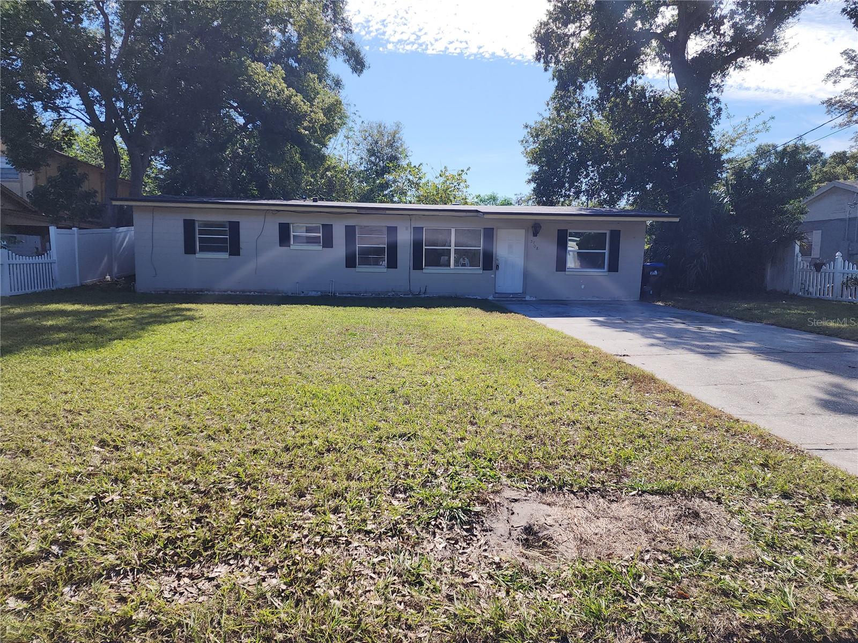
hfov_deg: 73.9
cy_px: 322
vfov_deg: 58.9
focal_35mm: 23
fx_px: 570
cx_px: 429
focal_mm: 6.4
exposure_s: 1/1189
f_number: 1.8
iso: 12
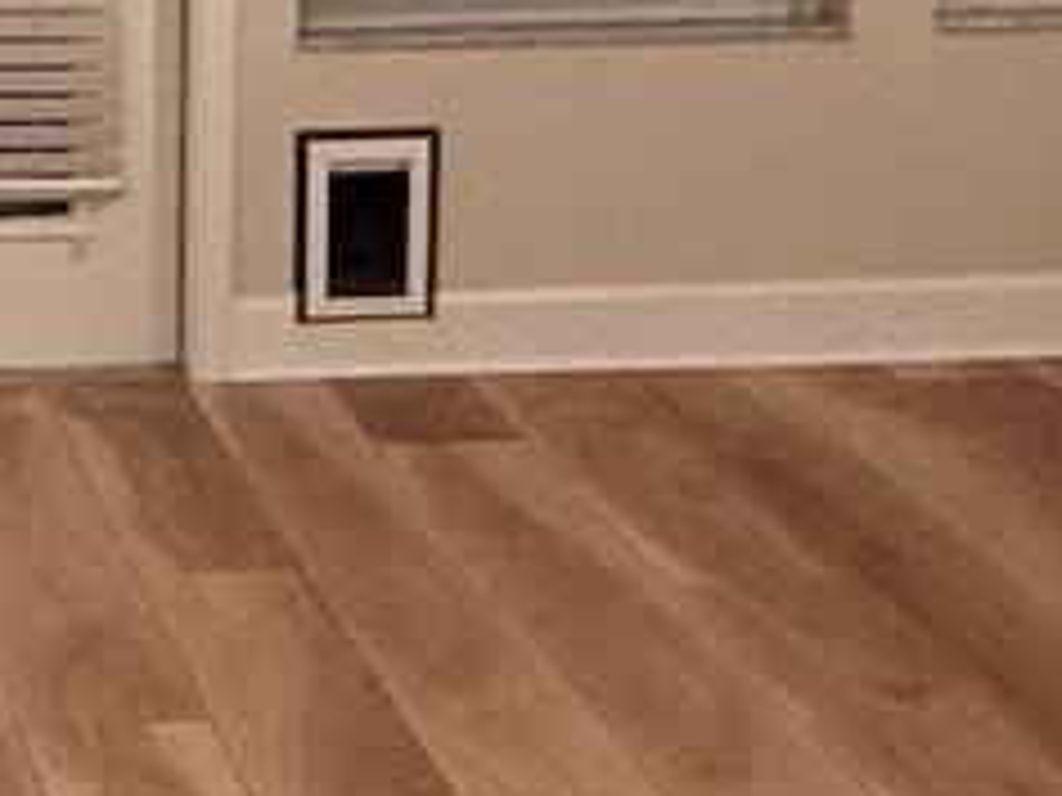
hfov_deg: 19.4
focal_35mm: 95
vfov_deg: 15.2
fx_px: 2915
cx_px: -220
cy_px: -81
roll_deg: +0.4
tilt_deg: -9.3
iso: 400
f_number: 2.2
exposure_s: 1/60
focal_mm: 2.22
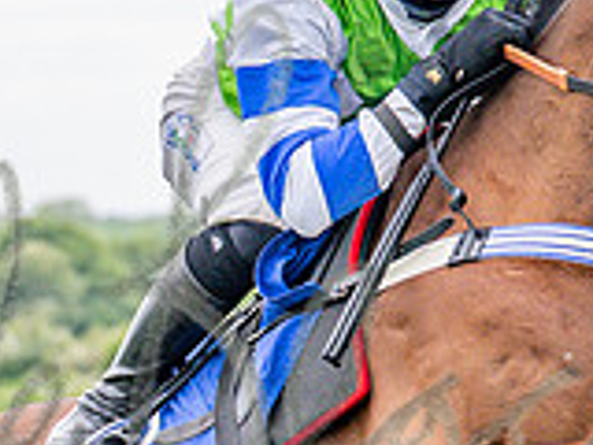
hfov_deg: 4.2
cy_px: 316
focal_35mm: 469
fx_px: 8034
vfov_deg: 3.2
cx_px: 644
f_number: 4
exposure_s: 1/1250
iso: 400
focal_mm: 70
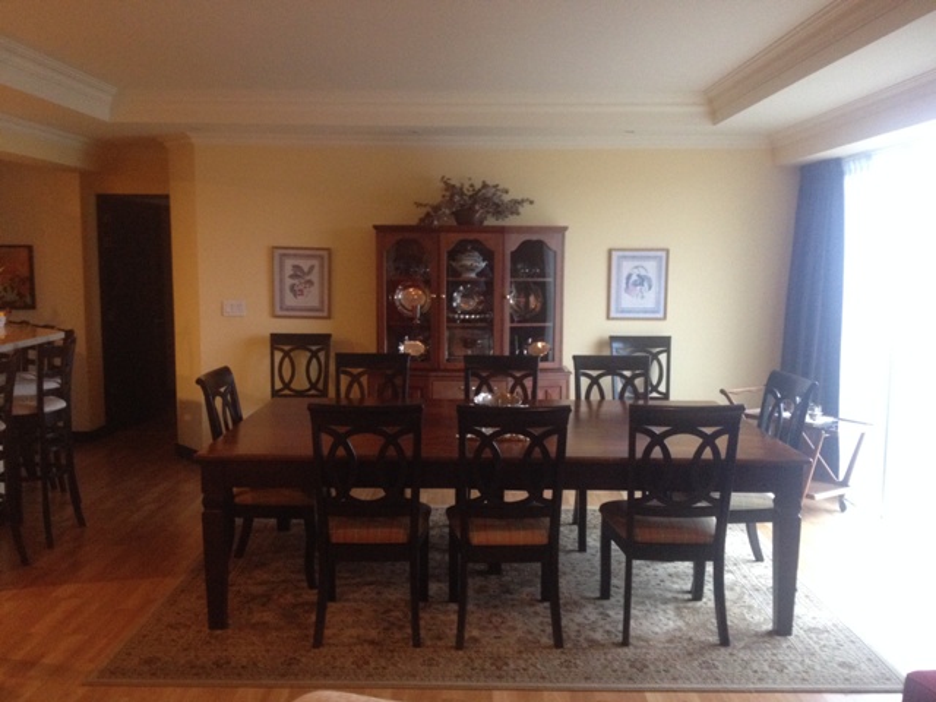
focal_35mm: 35
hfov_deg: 52.6
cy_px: 351
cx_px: 468
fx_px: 946
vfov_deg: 40.7
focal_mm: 4.28
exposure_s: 1/20
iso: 320
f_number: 2.4
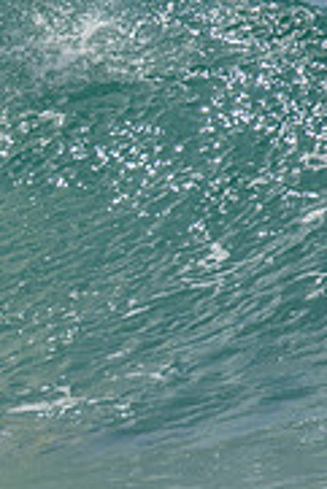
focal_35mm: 2562
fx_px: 34838
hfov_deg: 0.5
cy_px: 26
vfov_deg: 0.8
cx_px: -446
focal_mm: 800
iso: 560
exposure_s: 1/2000
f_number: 11
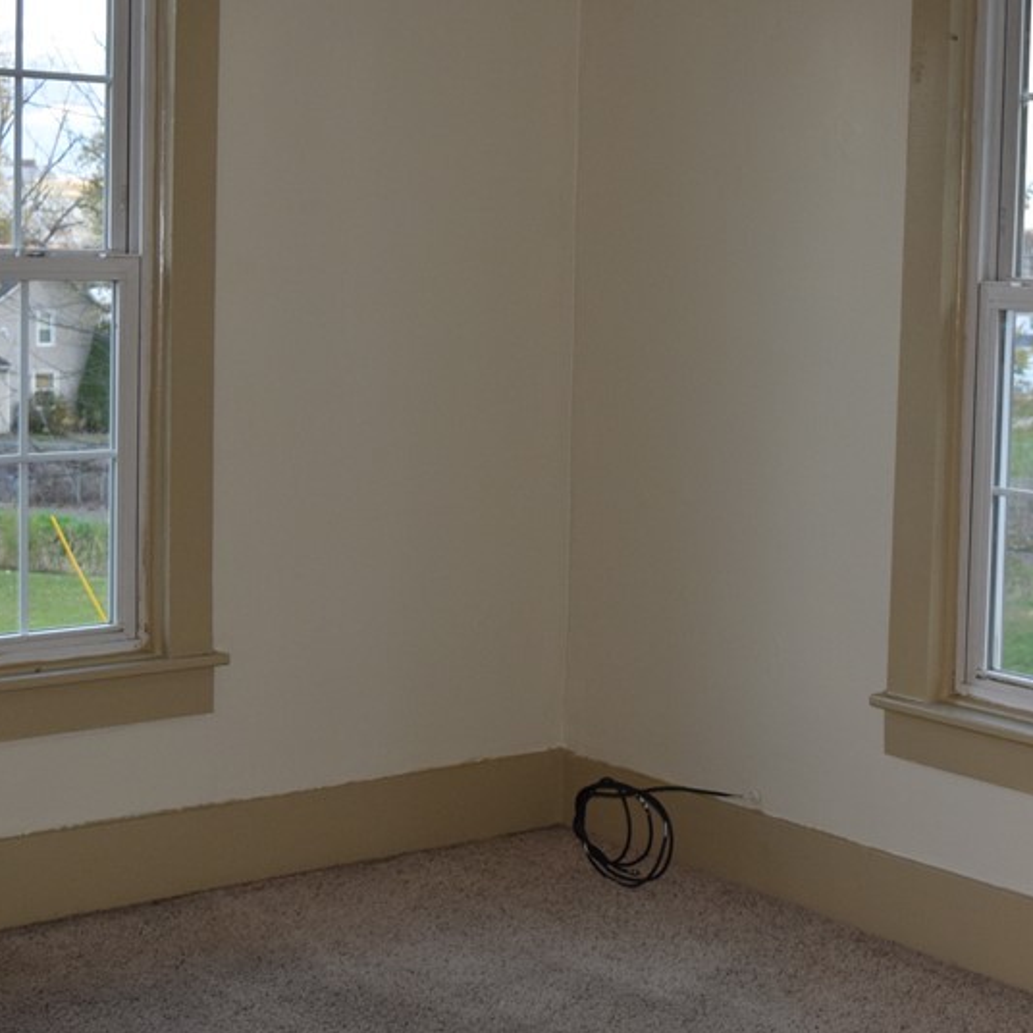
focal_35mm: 62
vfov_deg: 27.6
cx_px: 632
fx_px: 2093
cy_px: 374
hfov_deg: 27.6
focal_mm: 24
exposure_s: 1/100
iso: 800
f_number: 5
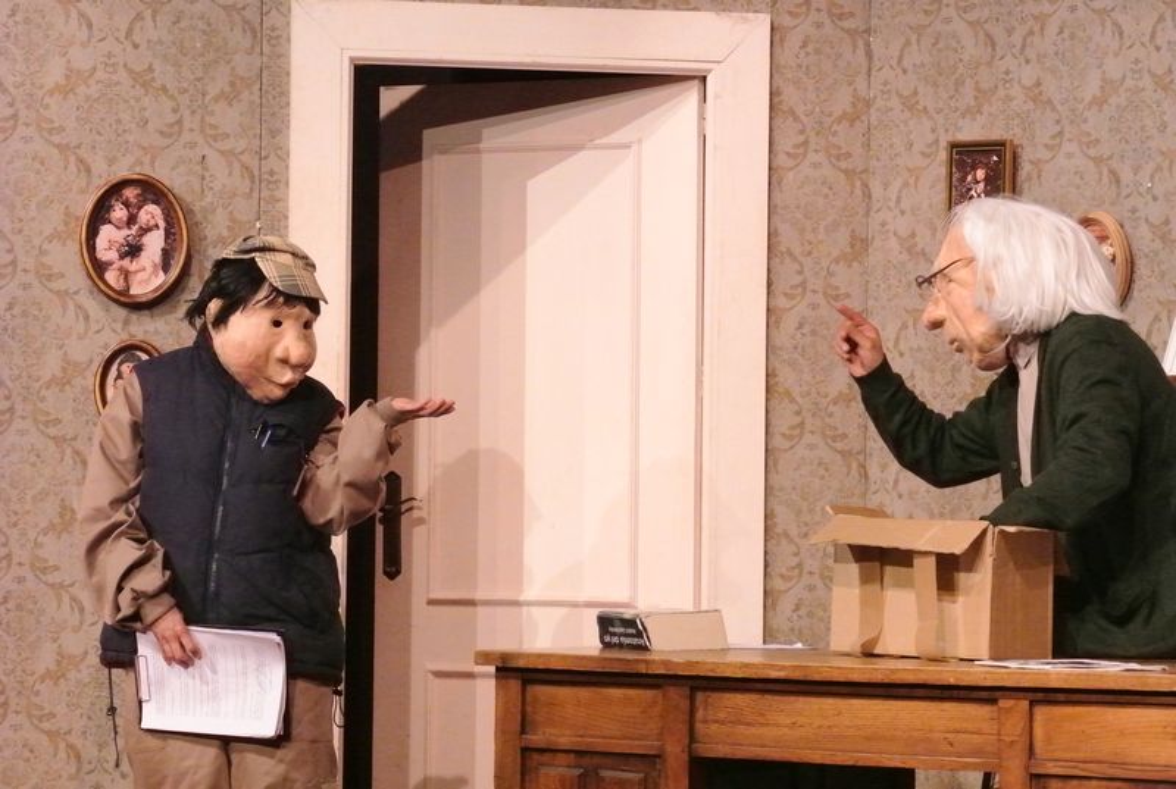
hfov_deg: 14.8
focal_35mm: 138
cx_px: 588
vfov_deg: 10.0
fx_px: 4517
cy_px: 394
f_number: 8
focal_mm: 51.2
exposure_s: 1/125
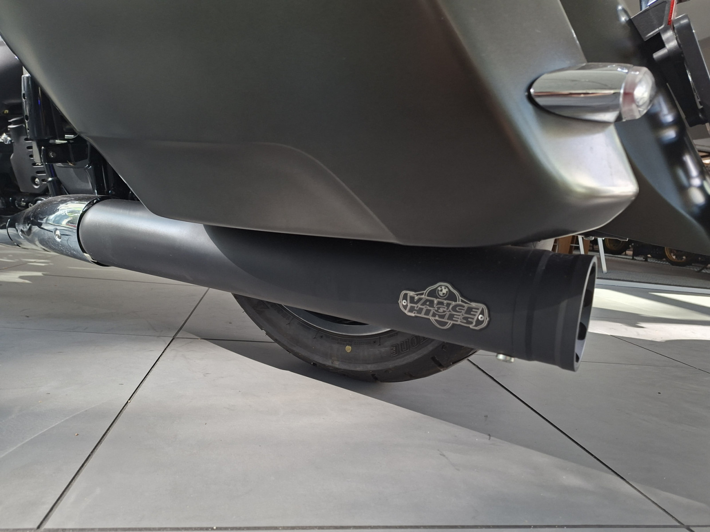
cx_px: 355
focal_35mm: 23
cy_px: 266
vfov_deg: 58.9
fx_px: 472
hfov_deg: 73.9
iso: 80
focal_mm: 5.54
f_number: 1.8
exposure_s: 1/120
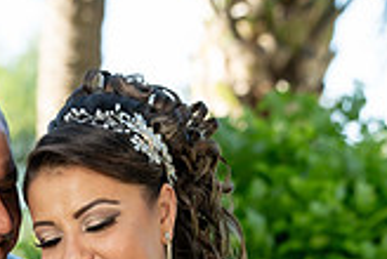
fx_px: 2122
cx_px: 78
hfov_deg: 10.4
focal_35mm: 197
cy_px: 513
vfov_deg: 6.8
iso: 500
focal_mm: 72
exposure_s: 1/500
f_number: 4
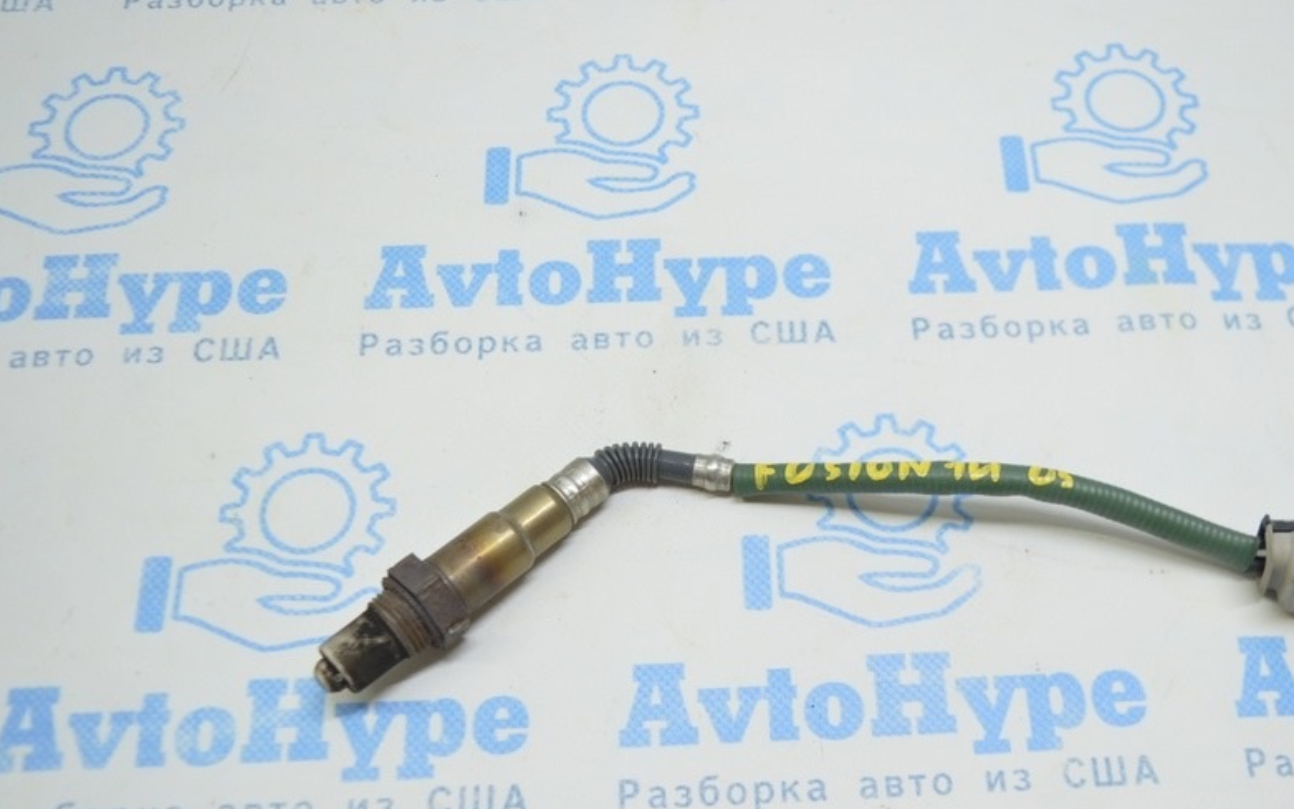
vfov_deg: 31.8
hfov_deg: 49.0
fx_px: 1411
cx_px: 760
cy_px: 537
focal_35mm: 40
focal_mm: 20
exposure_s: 1/60
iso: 400
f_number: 3.5
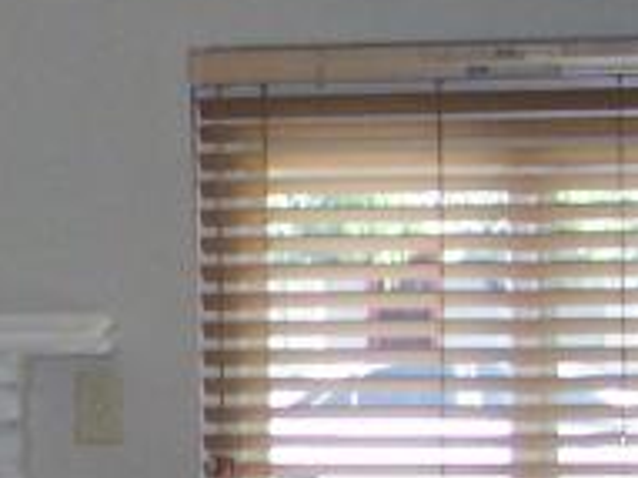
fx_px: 3758
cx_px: -518
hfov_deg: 9.3
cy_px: 431
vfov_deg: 7.3
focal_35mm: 204
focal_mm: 6.3
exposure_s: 1/60
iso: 80
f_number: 2.8
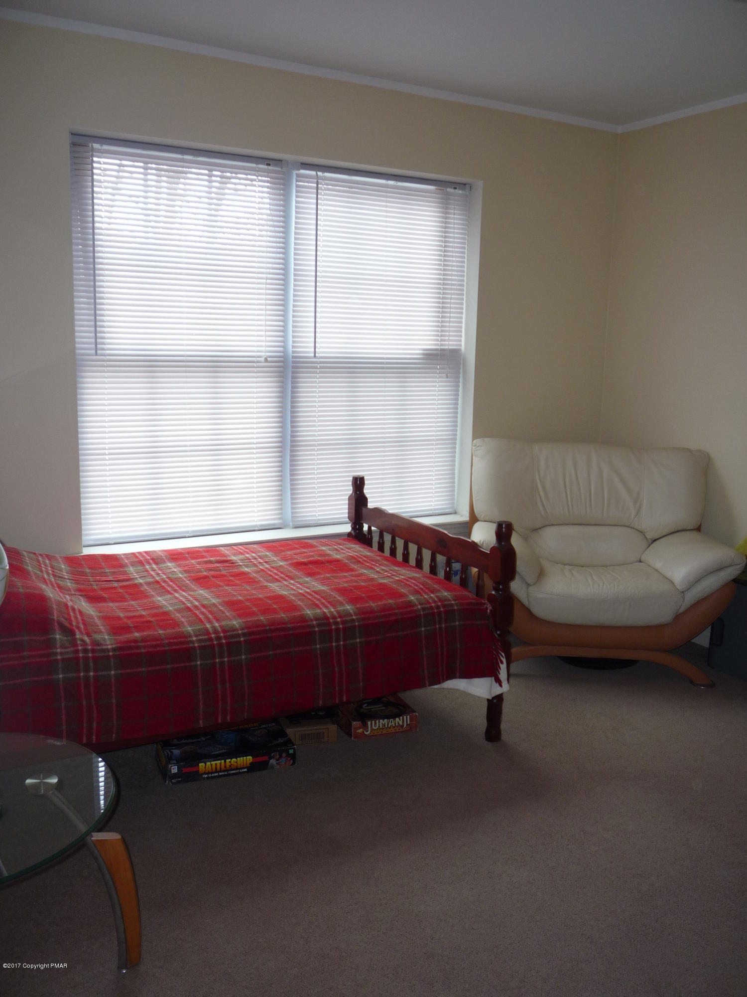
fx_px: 863
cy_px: 498
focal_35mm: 30
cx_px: 374
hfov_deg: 46.8
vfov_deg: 60.0
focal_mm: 5.2
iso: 100
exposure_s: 1/30
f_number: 3.3
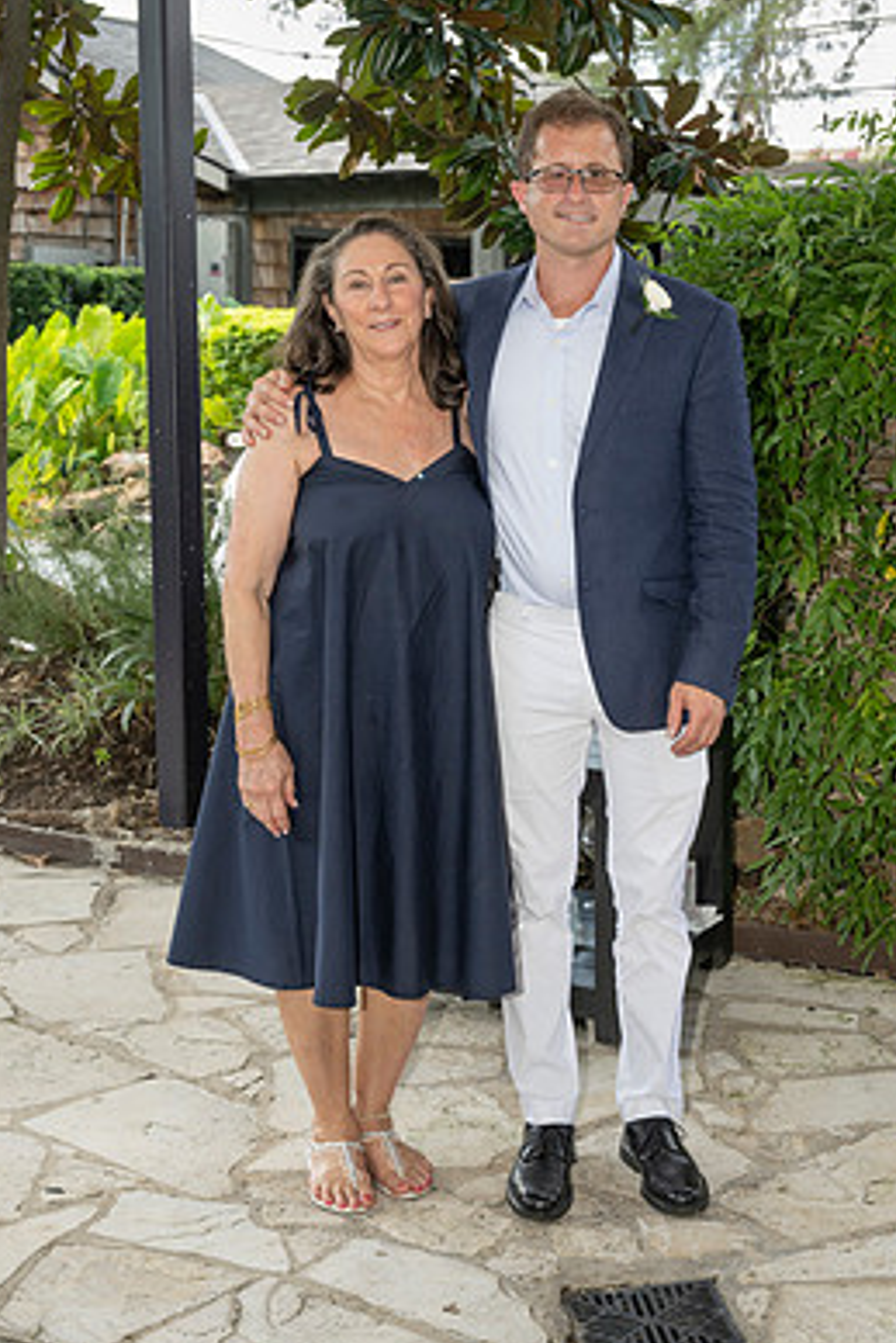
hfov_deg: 23.4
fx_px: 2163
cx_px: 498
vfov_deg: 34.5
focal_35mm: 58
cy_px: 623
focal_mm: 50
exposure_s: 1/160
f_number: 6.3
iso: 400
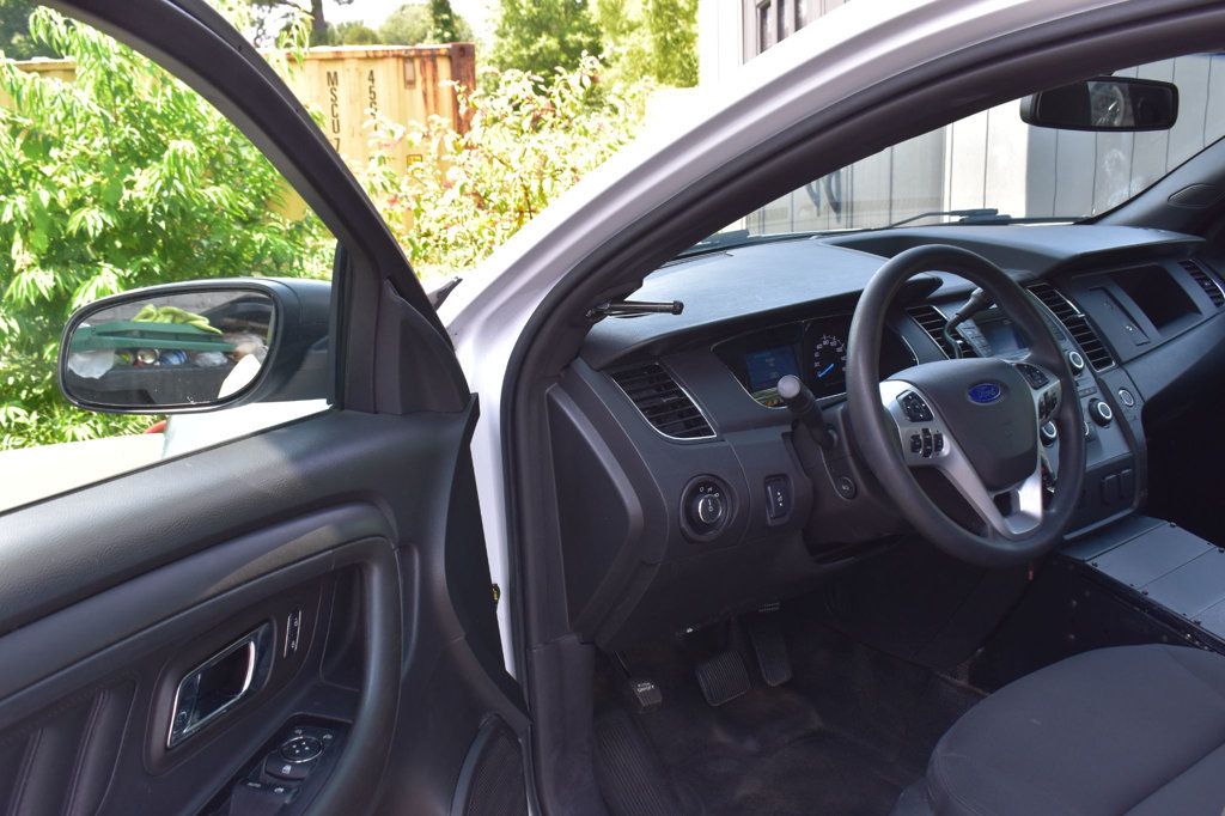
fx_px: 1174
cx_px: 612
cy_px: 408
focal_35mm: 34
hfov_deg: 55.1
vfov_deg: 38.3
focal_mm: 23
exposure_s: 1/125
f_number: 9
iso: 400
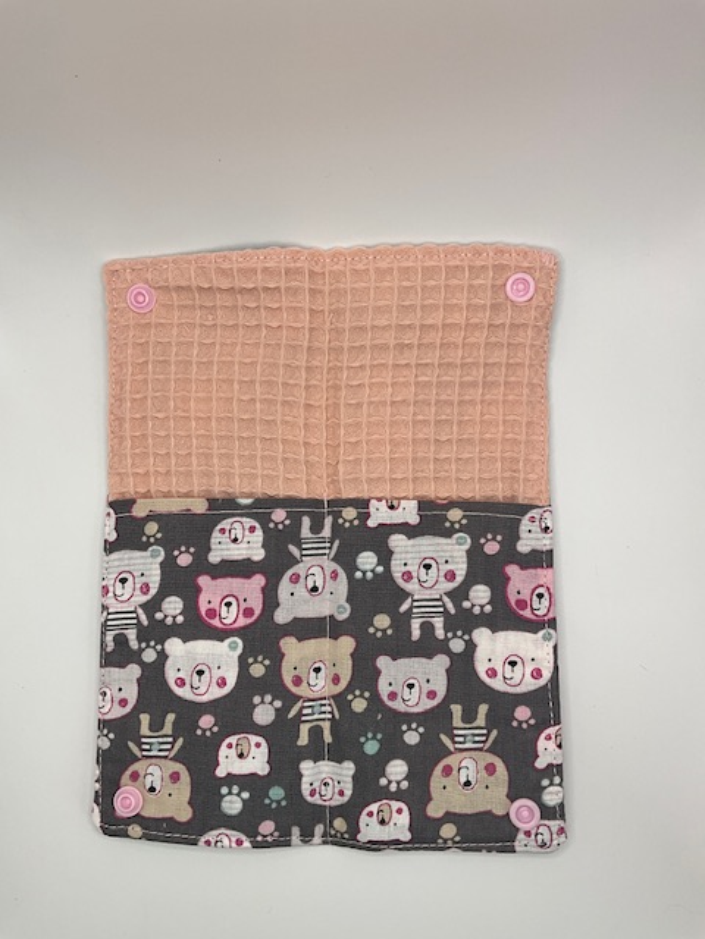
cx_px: 352
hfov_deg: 48.2
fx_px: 787
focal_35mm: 29
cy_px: 470
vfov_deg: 61.7
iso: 25
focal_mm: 3
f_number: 1.8
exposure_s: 1/287
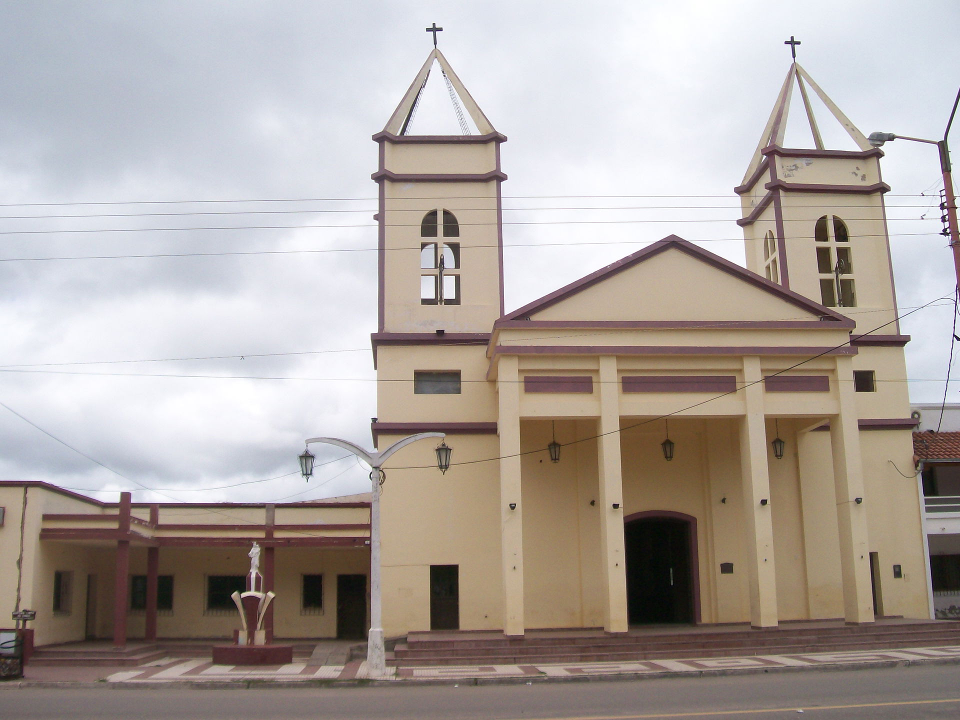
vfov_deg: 39.7
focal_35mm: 36
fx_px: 998
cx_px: 480
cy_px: 360
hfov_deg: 51.4
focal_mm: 6
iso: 80
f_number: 4.8
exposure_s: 1/1401
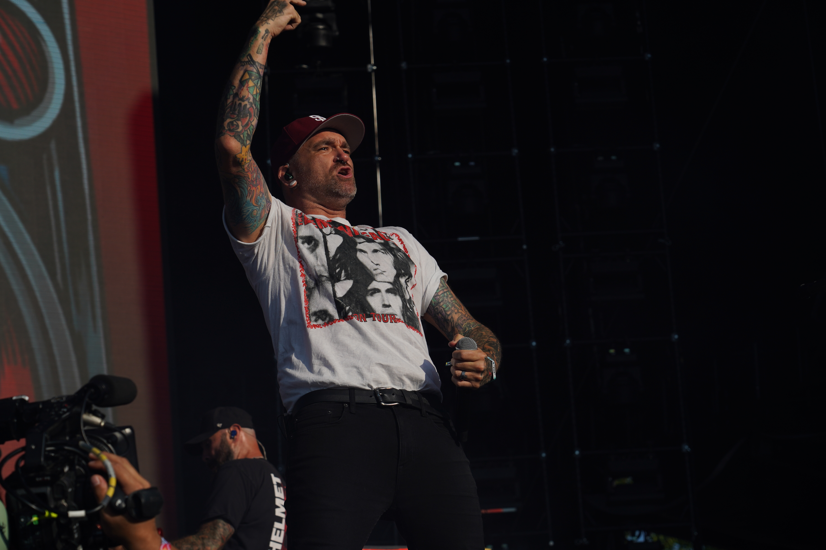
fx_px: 2409
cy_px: 275
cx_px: 413
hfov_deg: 19.5
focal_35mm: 105
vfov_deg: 13.0
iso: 100
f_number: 8
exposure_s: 1/1000
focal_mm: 105
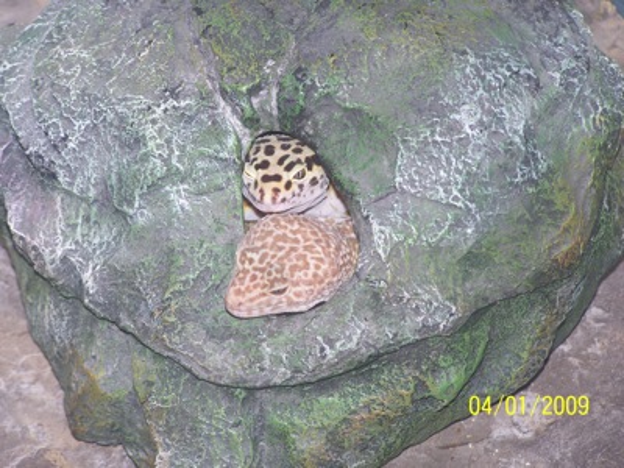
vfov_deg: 7.1
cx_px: 312
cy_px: 234
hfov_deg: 9.5
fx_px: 3768
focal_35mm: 209
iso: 80
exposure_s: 1/125
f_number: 3.2
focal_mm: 34.6
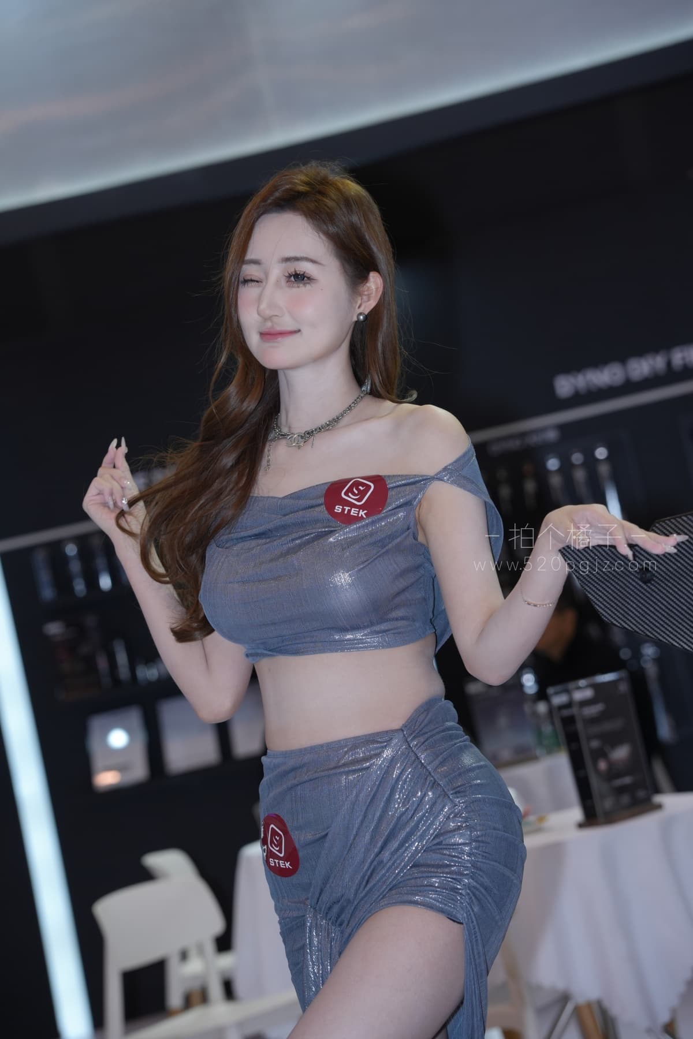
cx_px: 346
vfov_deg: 19.5
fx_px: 3032
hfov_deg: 13.0
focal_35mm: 105
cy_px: 520
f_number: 5
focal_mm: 105
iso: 400
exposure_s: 1/160
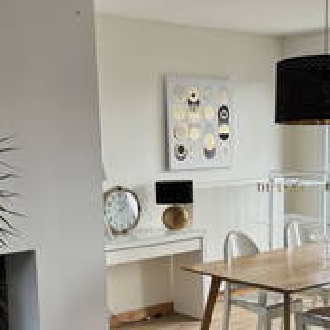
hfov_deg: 38.1
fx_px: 475
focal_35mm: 44
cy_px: 237
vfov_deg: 37.6
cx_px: 203
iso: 64
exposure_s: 1/179
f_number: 1.78
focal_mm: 6.76
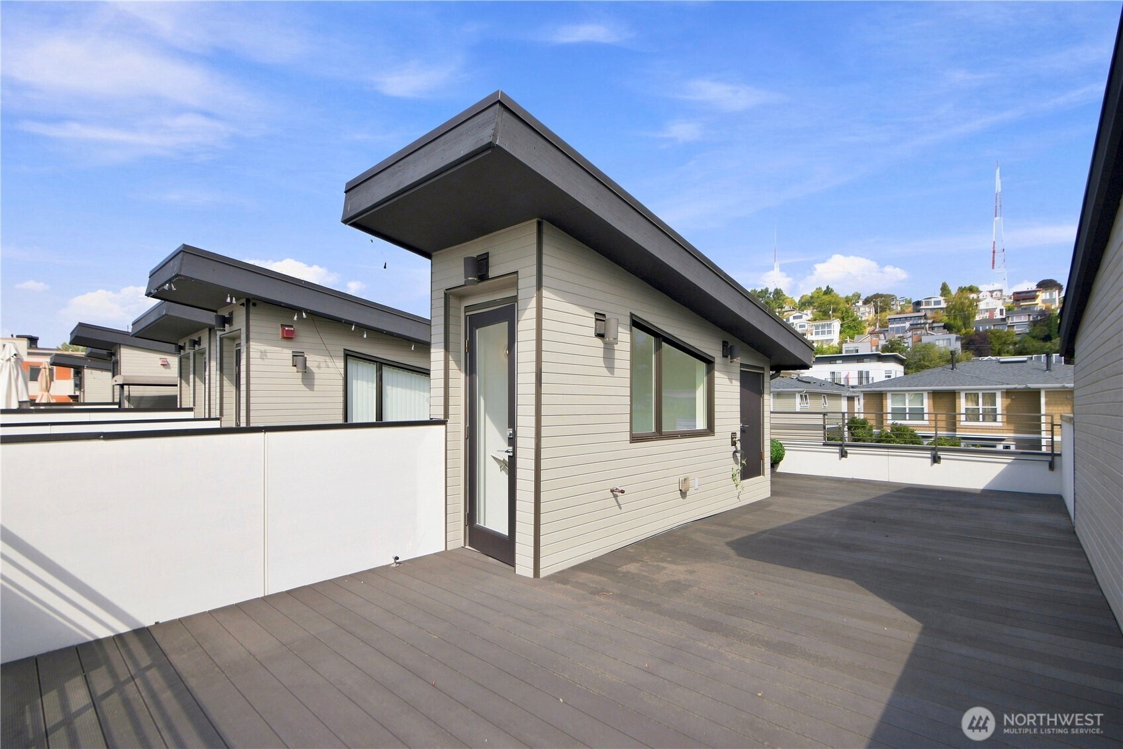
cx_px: 562
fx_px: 499
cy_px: 374
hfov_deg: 96.7
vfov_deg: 73.7
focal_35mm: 16
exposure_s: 1/160
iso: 400
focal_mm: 16
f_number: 9
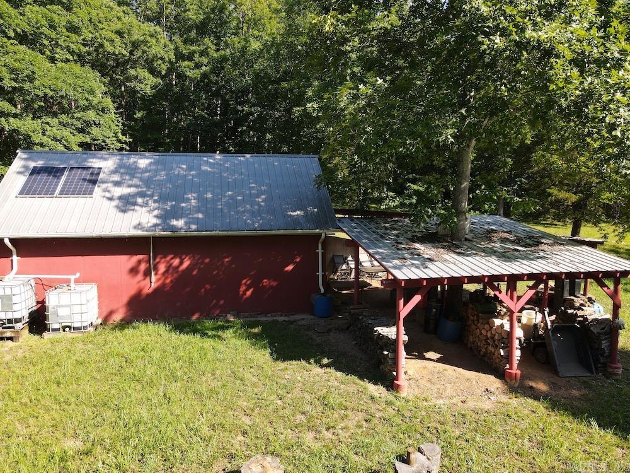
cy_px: 236
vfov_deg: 56.8
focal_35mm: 24
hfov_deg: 71.6
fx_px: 437
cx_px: 315
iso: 130
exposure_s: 1/15
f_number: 2.8
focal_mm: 4.5
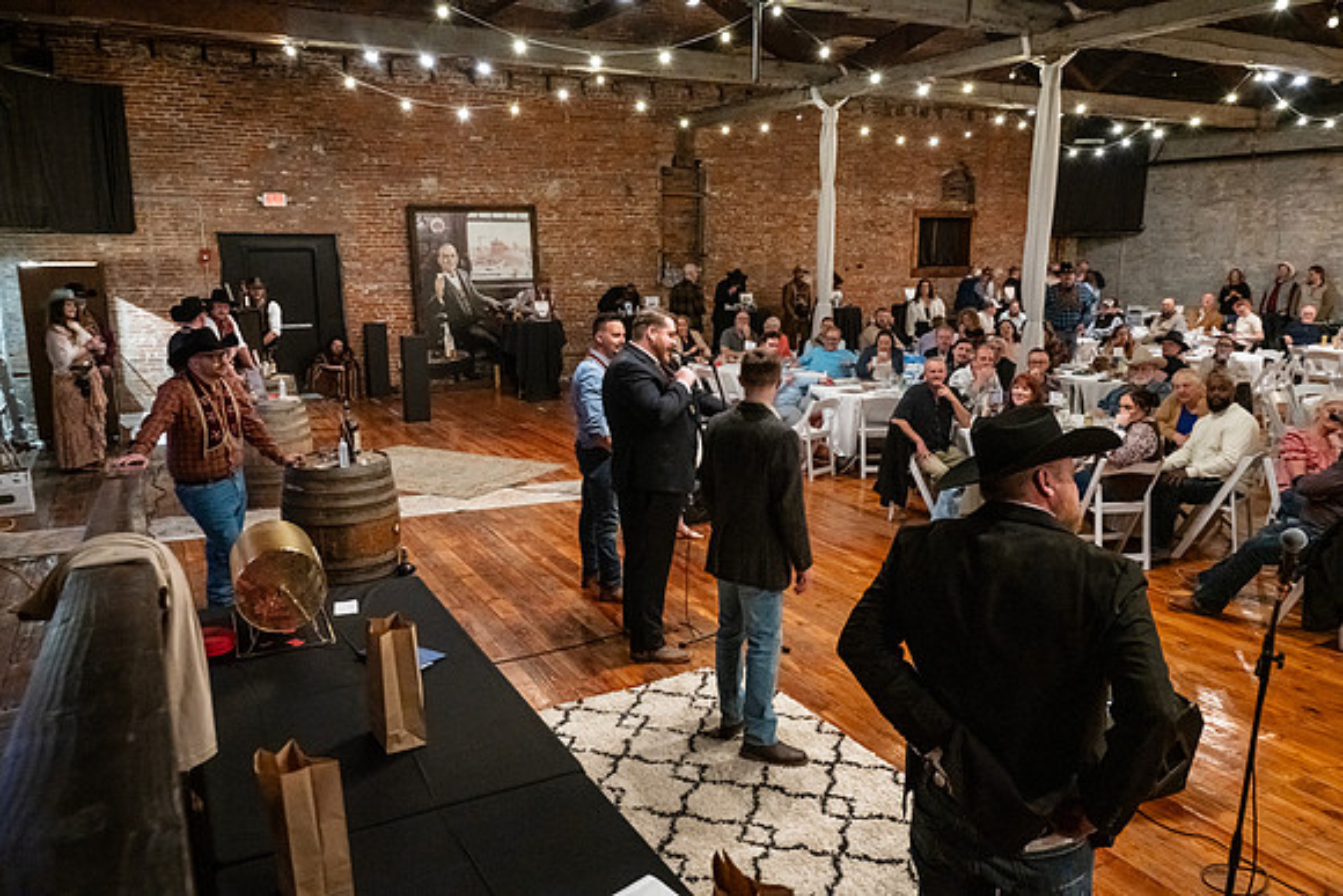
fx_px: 1007
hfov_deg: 67.4
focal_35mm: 27
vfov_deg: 48.0
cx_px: 672
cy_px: 448
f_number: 6.3
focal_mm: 27
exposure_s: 1/40
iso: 6400
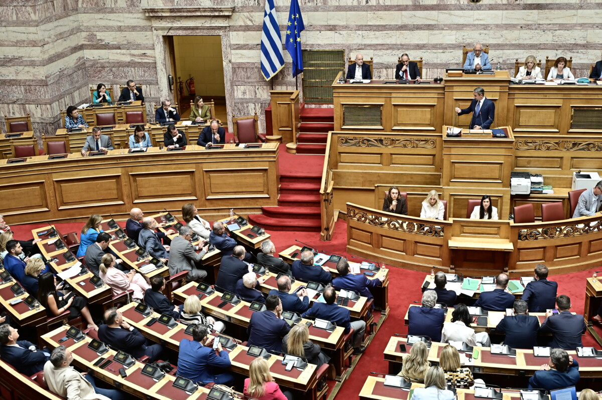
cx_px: 301
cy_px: 200
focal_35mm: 42
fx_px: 702
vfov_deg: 31.8
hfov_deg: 46.4
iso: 800
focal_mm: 42
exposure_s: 1/100
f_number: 5
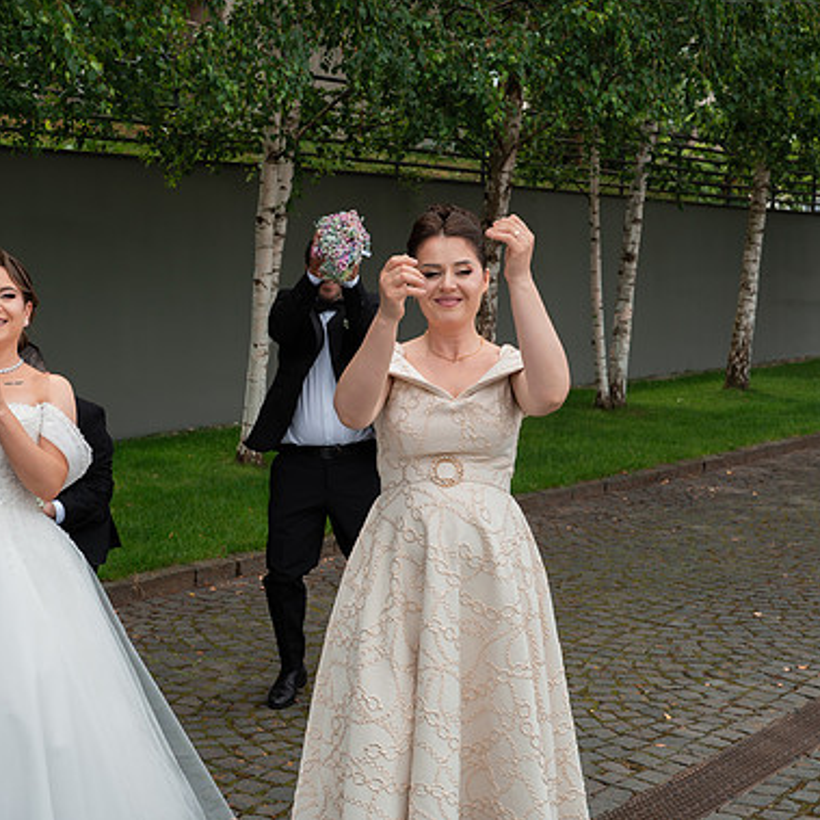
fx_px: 1420
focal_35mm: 53
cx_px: 221
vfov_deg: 32.2
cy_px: 386
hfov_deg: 31.7
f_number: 5.6
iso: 200
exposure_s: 1/400
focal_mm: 39
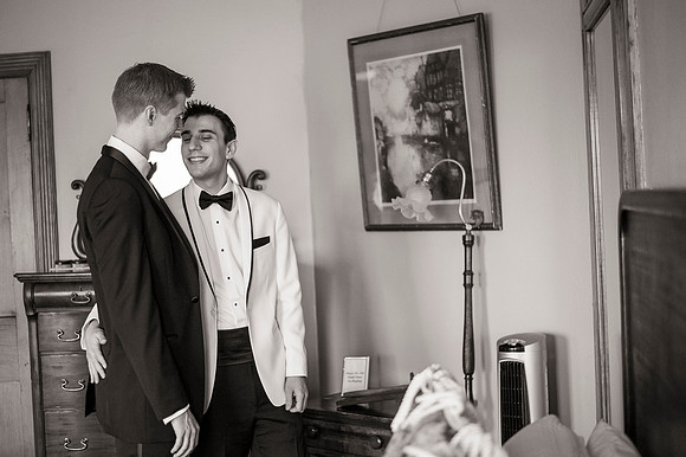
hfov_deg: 37.2
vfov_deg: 25.3
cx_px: 319
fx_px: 1018
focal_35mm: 53
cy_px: 213
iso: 1000
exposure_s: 1/320
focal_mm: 50
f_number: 1.8
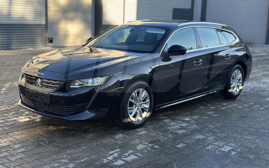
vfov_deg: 25.3
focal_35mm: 51
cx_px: 134
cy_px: 68
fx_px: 374
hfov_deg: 39.6
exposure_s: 1/642
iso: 80
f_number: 1.78
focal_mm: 6.86
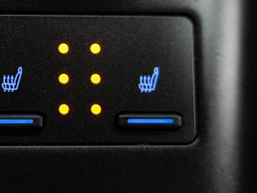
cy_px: 72
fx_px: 690
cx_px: 43
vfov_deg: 15.9
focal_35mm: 93
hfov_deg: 20.8
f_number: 3.5
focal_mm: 49.9
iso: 800
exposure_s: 1/30
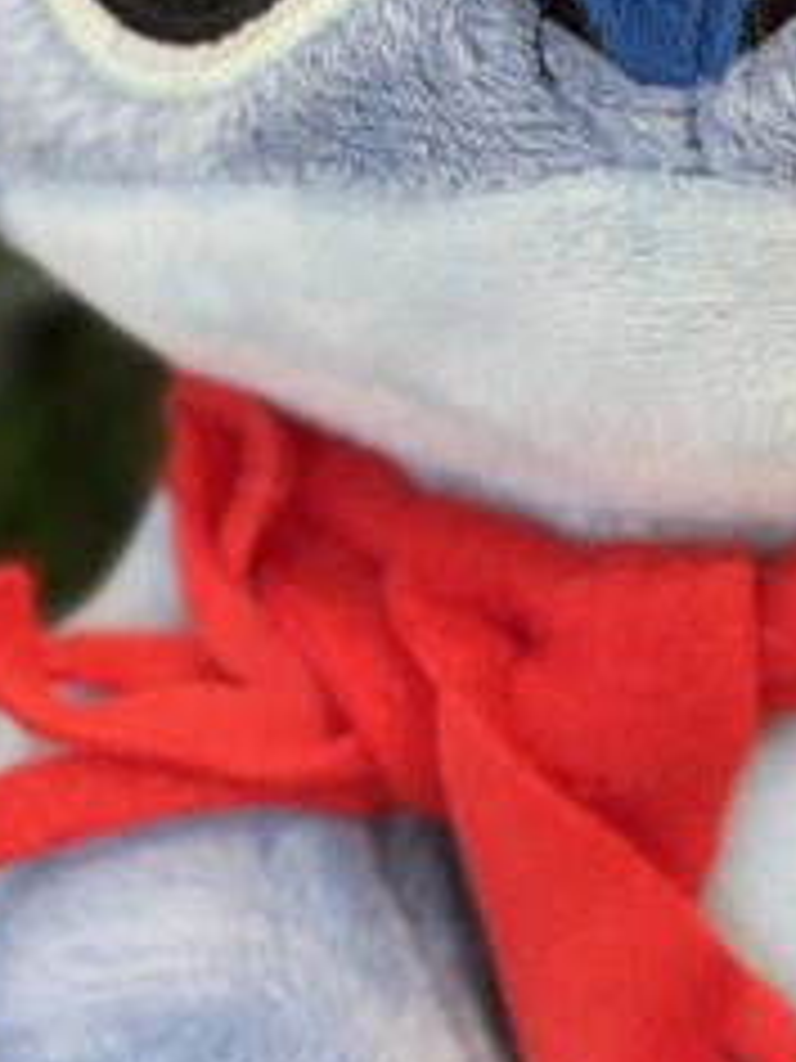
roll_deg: -0.7
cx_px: 733
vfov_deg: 9.5
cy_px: 153
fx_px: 6377
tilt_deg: -21.0
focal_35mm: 208
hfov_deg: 7.1
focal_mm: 6.76
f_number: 1.78
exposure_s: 1/60
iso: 125
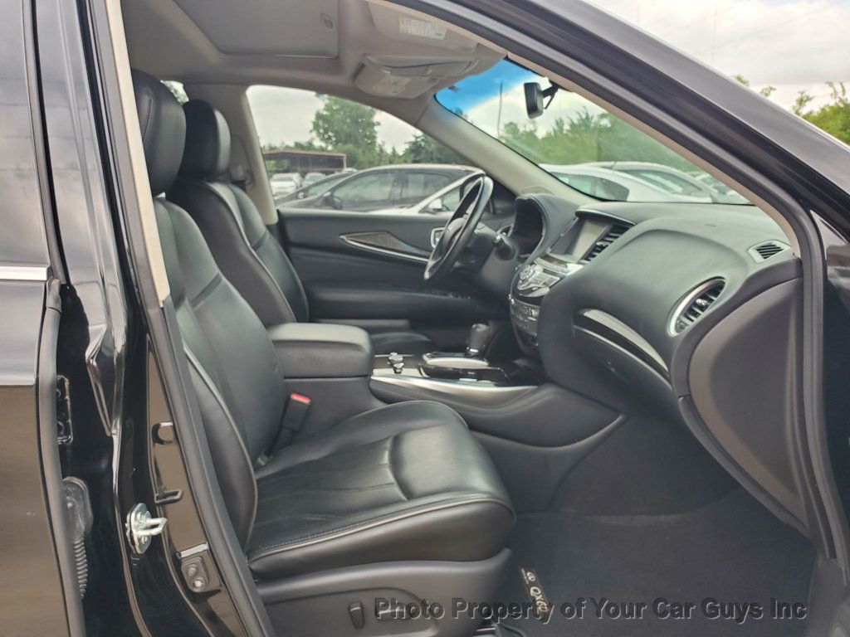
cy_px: 318
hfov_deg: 67.3
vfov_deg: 53.1
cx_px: 425
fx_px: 638
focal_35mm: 26
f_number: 2.4
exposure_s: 1/110
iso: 64
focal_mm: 4.3
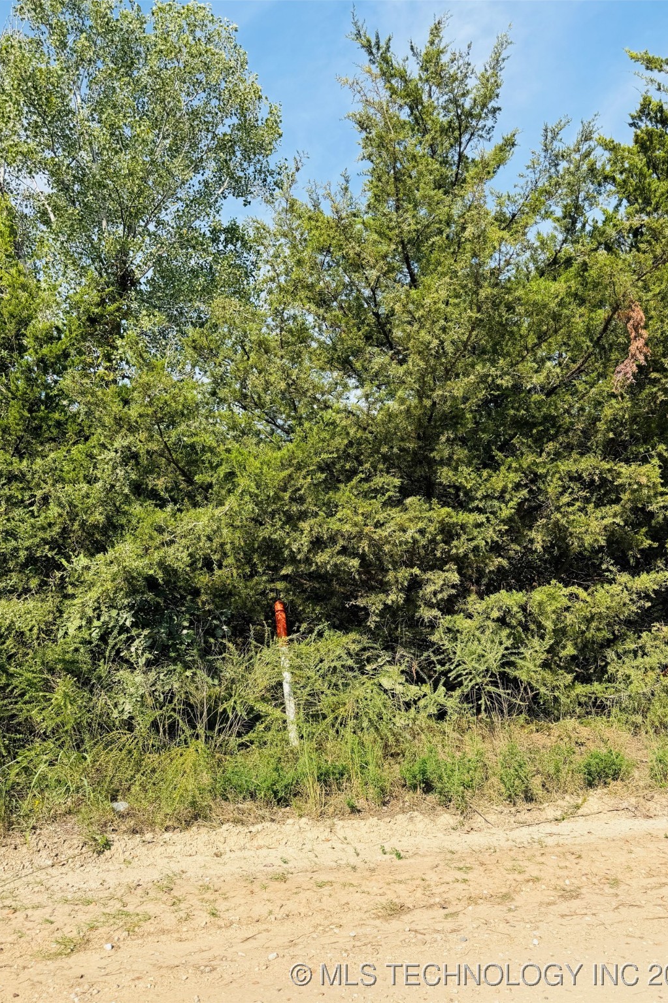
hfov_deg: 51.3
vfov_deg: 71.5
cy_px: 502
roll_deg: +1.9
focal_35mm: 25
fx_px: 696
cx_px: 339
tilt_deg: +6.1
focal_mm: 6.76
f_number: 1.78
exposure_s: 1/2801
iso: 80
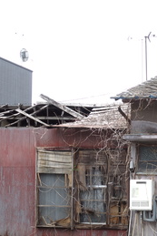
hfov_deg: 16.0
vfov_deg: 25.4
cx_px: 230
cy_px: 177
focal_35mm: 79
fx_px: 516
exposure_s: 1/125
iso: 80
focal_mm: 11.75
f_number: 5
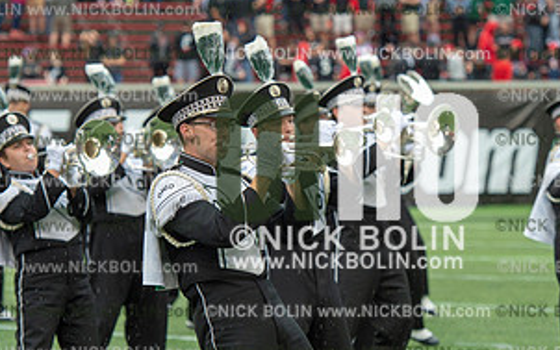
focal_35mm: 254
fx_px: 3878
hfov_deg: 8.3
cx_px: 347
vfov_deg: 5.2
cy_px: 181
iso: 400
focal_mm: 130
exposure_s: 1/500
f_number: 4
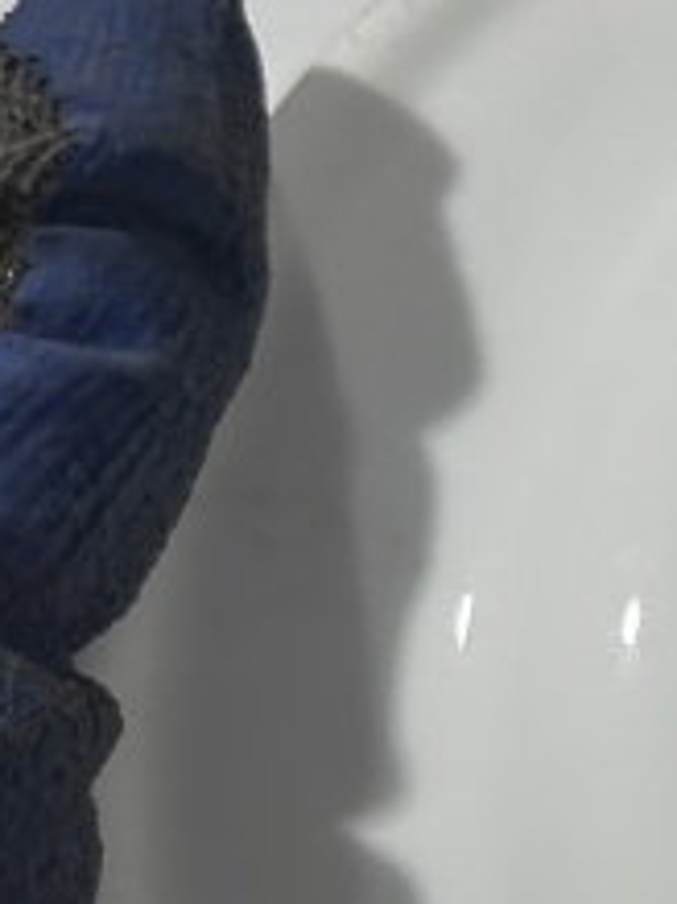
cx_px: 1172
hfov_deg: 14.7
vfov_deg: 21.7
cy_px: 753
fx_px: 2323
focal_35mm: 89
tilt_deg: -58.2
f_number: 1.78
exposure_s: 1/121
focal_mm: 6.86
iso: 160
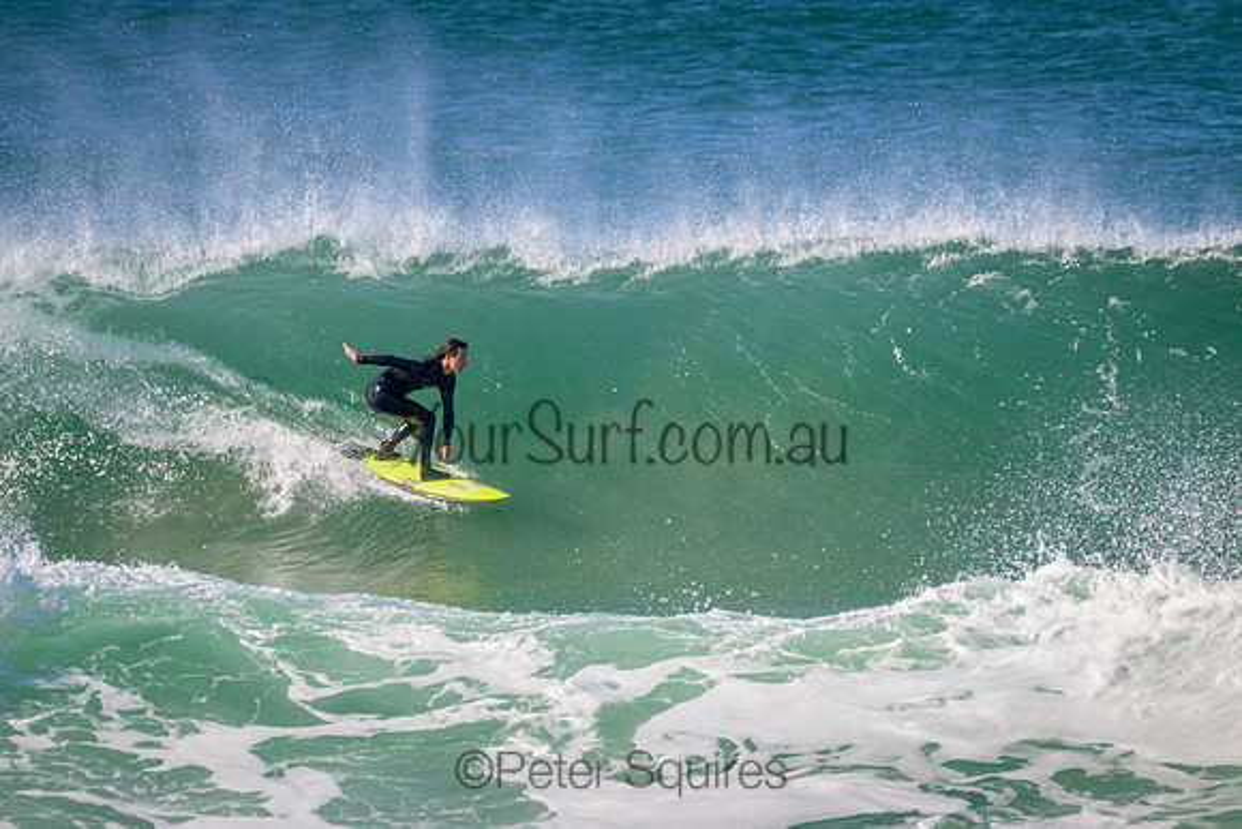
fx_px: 27605
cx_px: 621
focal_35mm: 800
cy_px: 414
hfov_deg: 2.6
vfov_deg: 1.7
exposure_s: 1/2000
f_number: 11
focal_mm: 800
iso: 2000
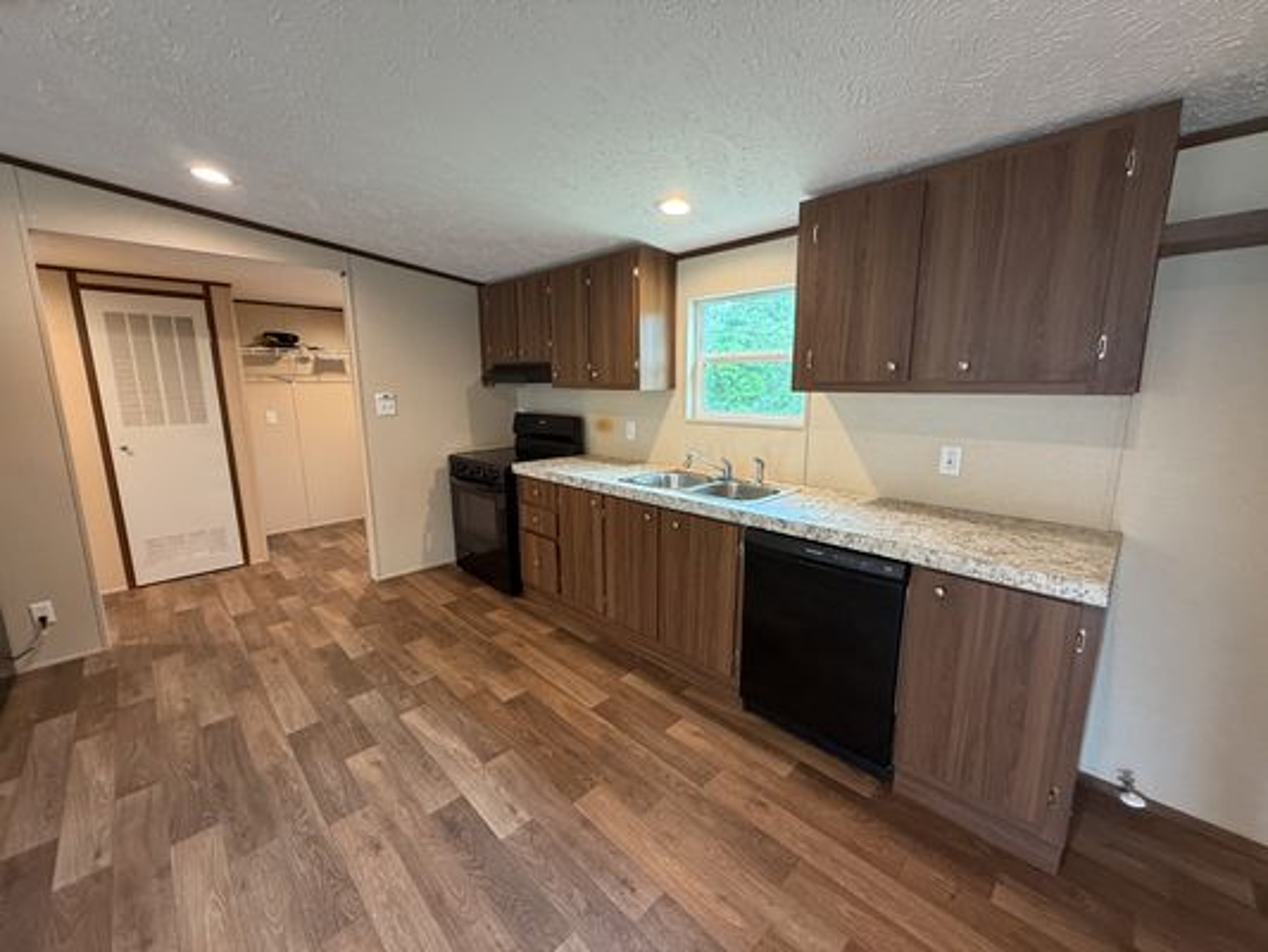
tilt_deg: -10.1
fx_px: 513
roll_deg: +0.1
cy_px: 476
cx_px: 634
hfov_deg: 102.1
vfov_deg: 85.7
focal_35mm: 14
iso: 320
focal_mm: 2.22
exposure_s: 1/60
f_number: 2.2
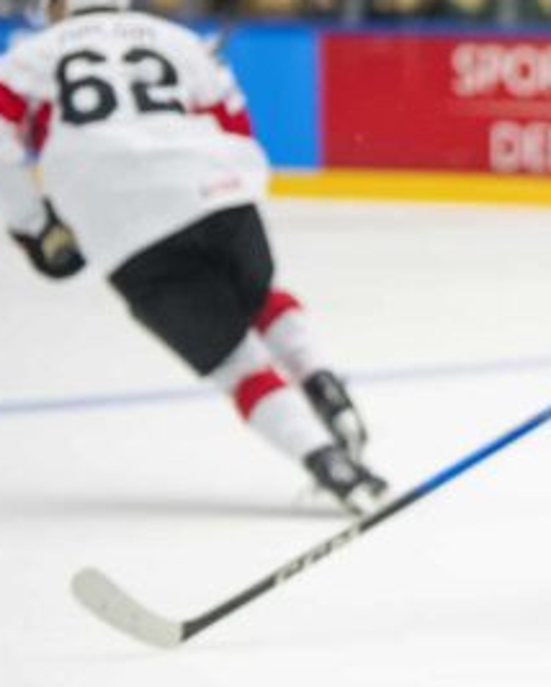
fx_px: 5762
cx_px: 868
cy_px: 543
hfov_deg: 5.4
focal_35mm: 283
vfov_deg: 6.8
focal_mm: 105
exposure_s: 1/1600
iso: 3200
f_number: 2.8
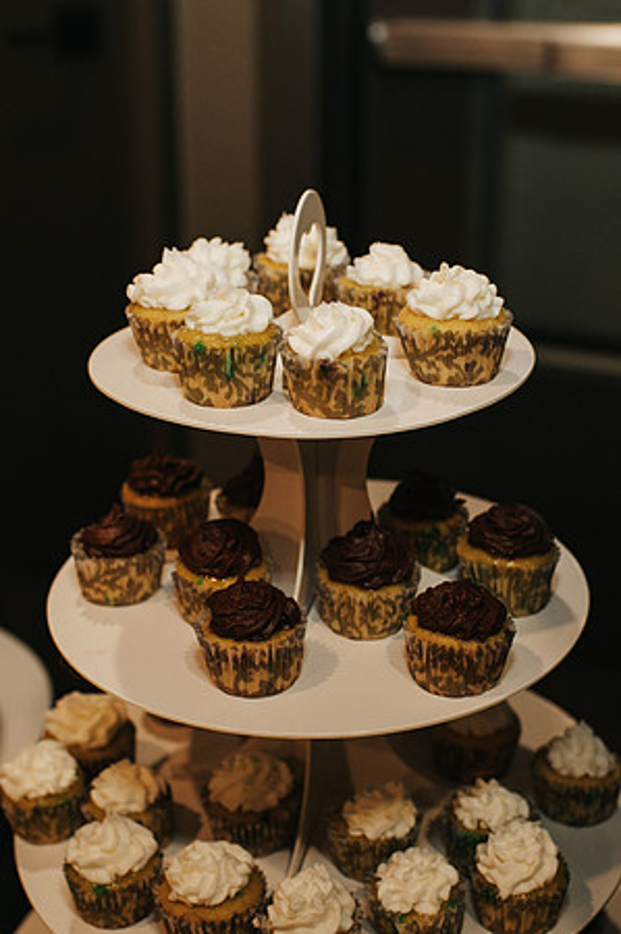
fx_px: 1363
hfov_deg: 25.7
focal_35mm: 53
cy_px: 467
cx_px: 323
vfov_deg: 37.8
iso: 1000
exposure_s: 1/200
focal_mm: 35
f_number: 3.5
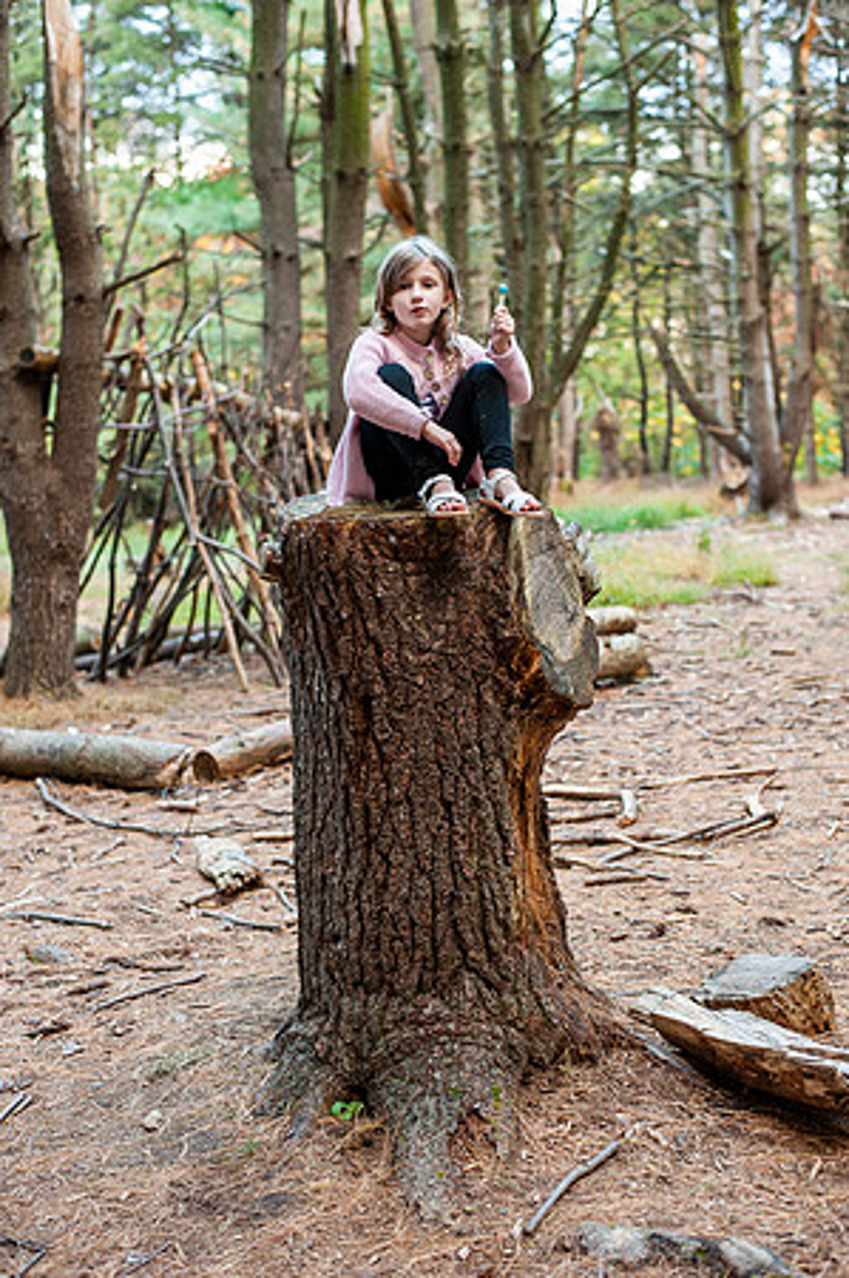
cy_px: 639
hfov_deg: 26.9
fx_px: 1773
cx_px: 424
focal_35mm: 50
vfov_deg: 39.6
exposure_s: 1/100
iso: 1000
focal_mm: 50
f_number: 3.2
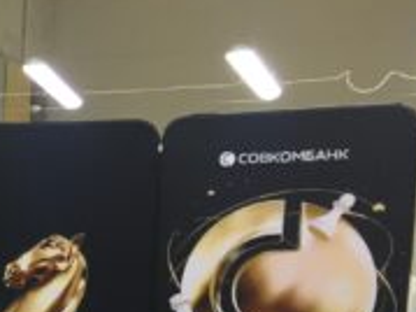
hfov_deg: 18.3
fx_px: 1141
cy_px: 409
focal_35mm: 95
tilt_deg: -6.3
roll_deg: -1.0
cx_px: -213
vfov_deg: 14.8
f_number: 2.2
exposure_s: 1/33
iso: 80
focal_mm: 4.15
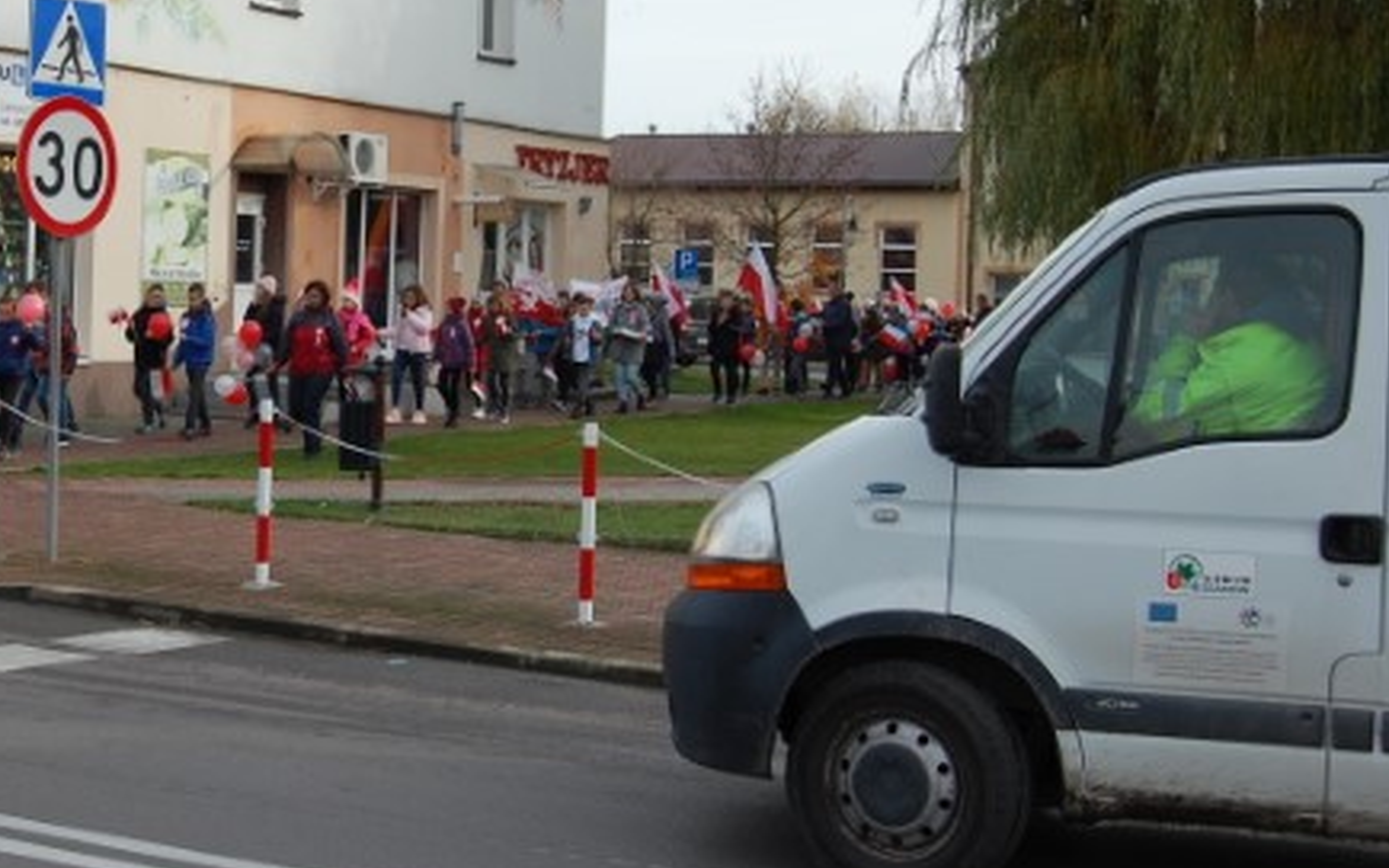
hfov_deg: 32.4
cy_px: 304
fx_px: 2346
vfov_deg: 20.9
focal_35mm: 62
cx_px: 347
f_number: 8
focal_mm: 26
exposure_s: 1/250
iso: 200
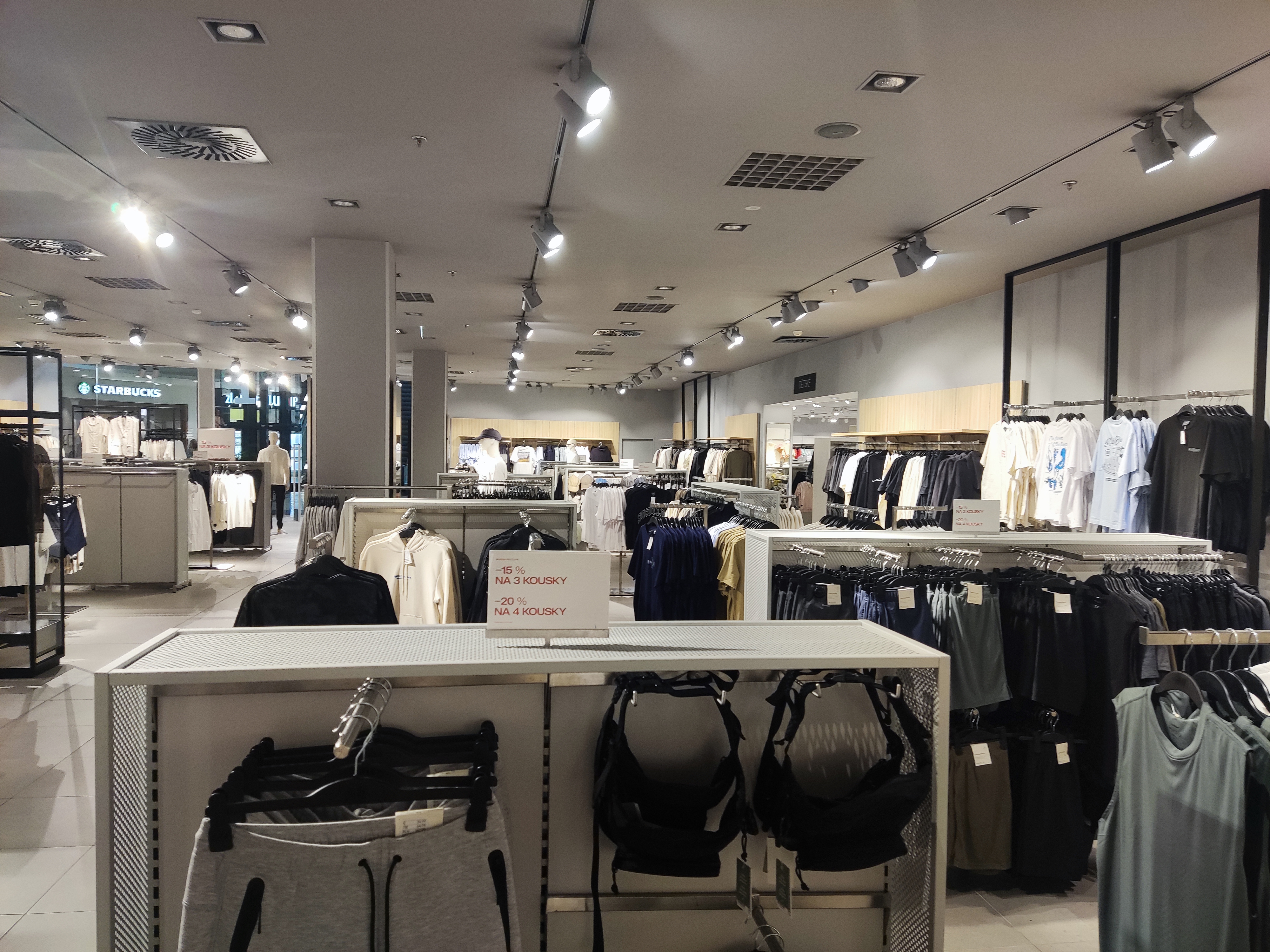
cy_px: 476
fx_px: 917
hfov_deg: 69.4
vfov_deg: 54.9
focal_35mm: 25
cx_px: 635
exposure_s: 1/50
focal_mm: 4.71
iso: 88
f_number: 1.79
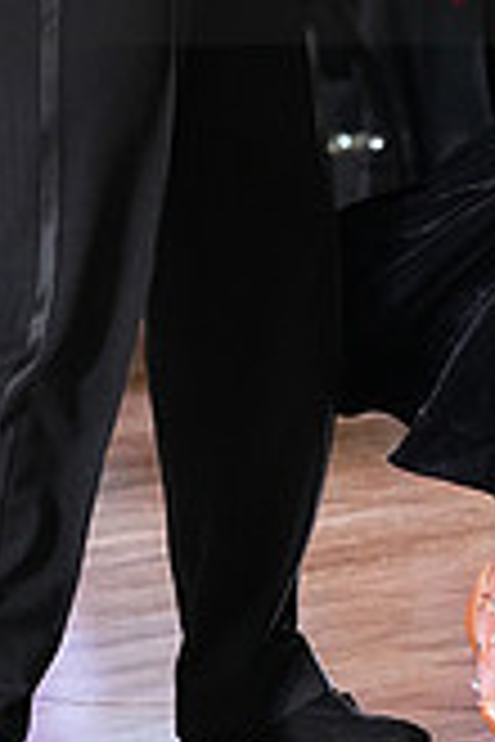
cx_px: 430
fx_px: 6950
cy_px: -103
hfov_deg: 4.1
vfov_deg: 6.1
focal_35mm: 337
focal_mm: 96
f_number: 4.5
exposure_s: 1/400
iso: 6400
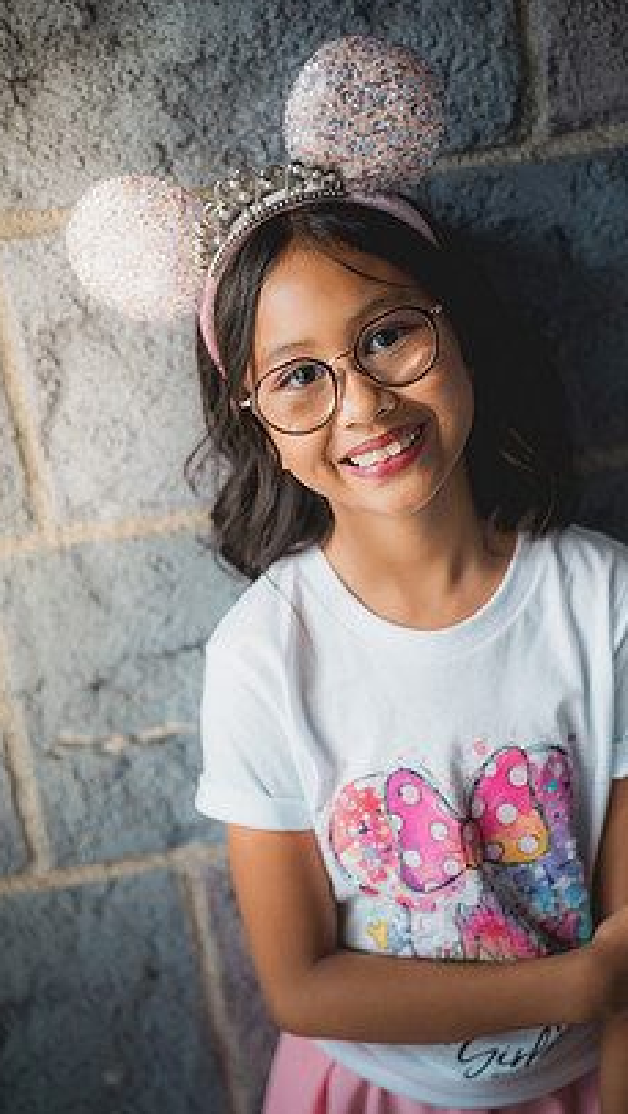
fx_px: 1713
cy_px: 562
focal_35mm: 58
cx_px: 359
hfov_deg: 20.8
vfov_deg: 36.0
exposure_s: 1/100
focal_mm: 50
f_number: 1.4
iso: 250
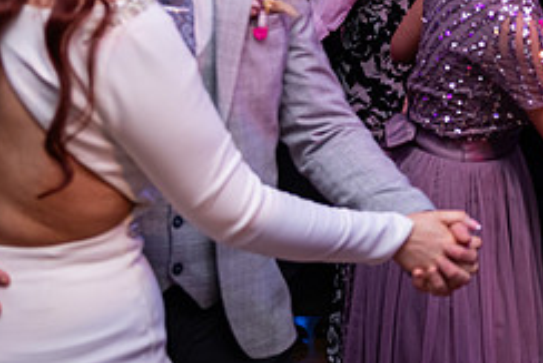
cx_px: 594
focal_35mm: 133
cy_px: 8
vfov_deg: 10.3
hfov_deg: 15.0
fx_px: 2007
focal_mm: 56
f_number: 3.5
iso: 500
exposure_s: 1/160
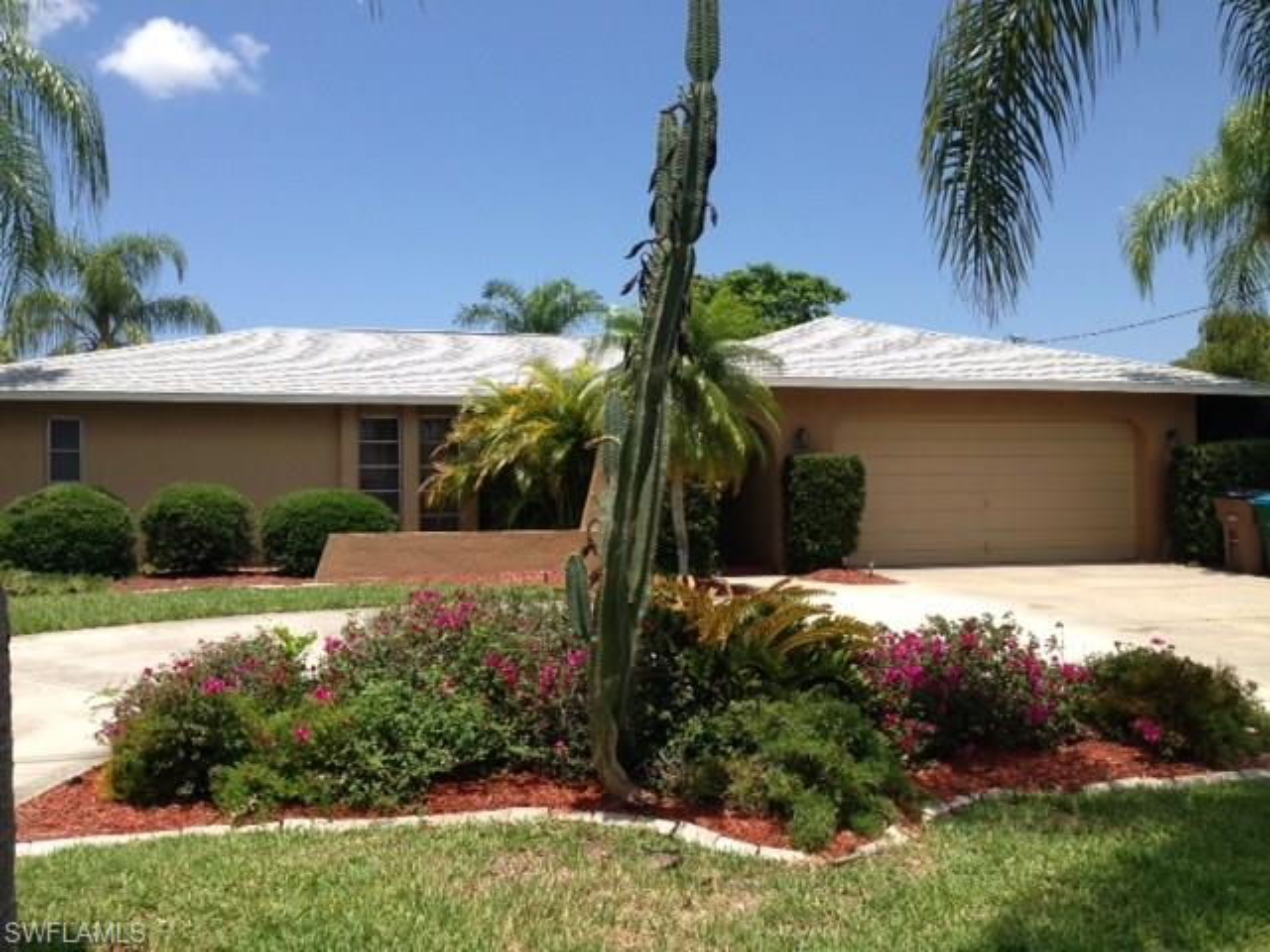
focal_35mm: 33
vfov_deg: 42.9
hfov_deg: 55.4
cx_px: 635
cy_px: 476
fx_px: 1211
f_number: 2.4
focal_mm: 4.12
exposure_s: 1/1427
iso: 50
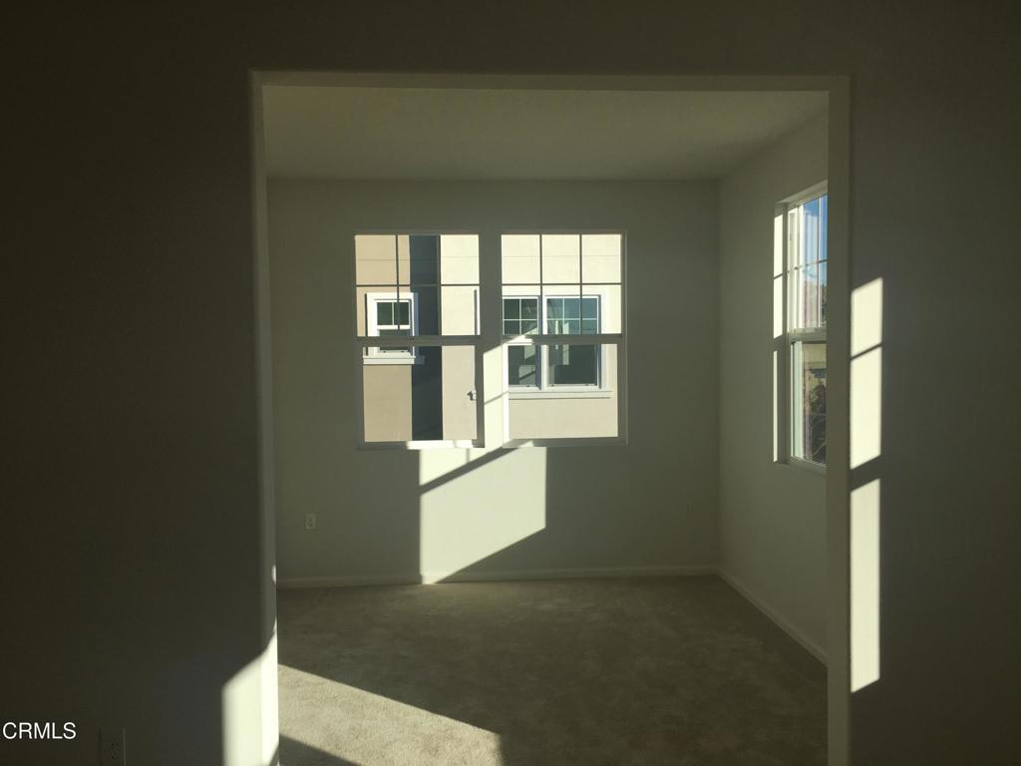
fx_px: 855
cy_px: 383
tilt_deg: -2.1
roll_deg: -0.1
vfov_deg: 48.2
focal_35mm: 29
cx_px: 510
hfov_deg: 61.7
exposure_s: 1/1026
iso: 25
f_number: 2.2
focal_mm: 4.15
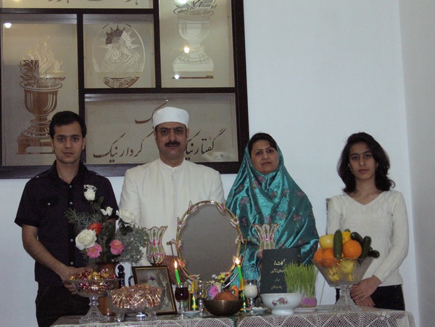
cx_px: 218
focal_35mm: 74
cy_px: 164
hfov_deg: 26.3
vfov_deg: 19.9
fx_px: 930
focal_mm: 12.3
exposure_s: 1/60
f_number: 4.2
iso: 400
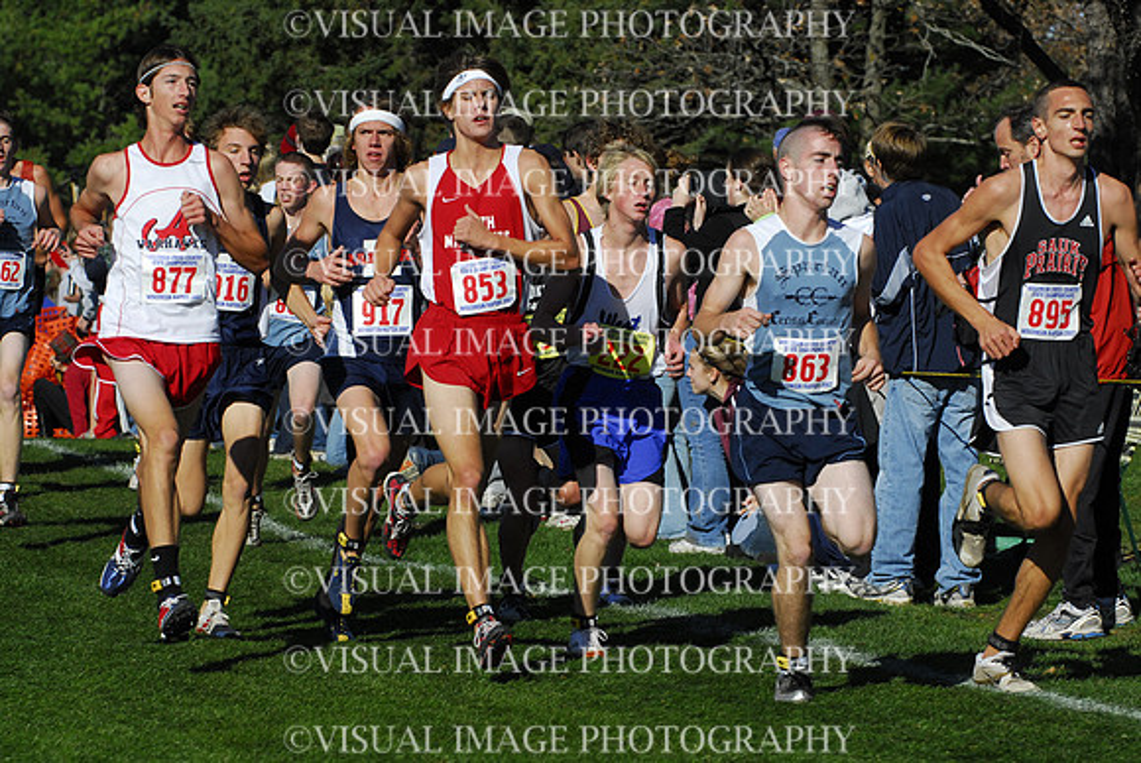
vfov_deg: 7.1
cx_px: 570
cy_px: 382
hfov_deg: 10.5
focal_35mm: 195
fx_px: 6186
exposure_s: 1/1600
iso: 400
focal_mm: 130
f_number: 7.1
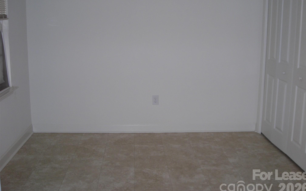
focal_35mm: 41
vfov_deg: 31.2
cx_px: 155
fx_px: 342
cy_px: 83
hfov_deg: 48.2
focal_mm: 6.3
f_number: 3.2
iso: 93
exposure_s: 1/60
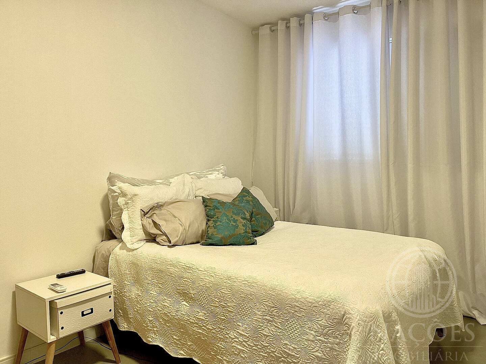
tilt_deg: -4.7
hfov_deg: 69.4
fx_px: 351
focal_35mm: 25
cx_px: 243
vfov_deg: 54.9
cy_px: 182
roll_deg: -0.3
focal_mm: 5.1
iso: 100
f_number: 1.6
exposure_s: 1/60
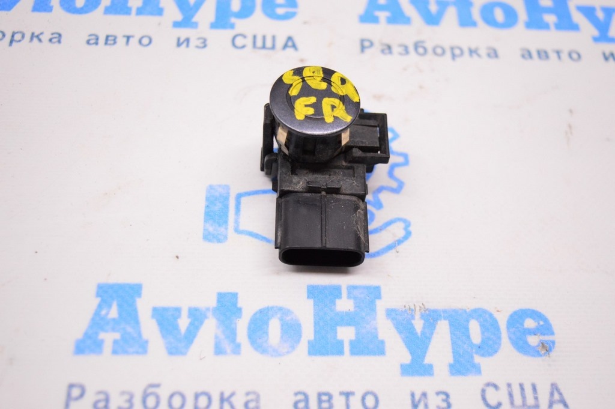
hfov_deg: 42.4
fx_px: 794
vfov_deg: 28.9
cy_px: 204
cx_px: 308
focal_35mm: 46
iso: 3200
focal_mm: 31
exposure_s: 1/320
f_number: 4.2
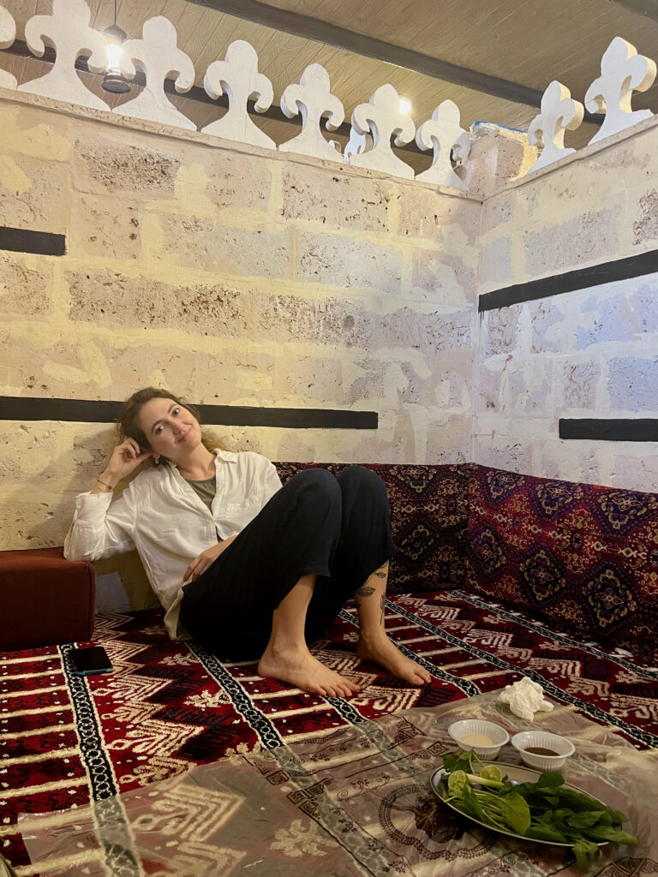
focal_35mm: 26
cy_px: 438
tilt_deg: -0.6
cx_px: 329
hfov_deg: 53.1
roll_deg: -0.8
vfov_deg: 67.3
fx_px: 659
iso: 320
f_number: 1.5
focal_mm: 5.7
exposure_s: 1/60
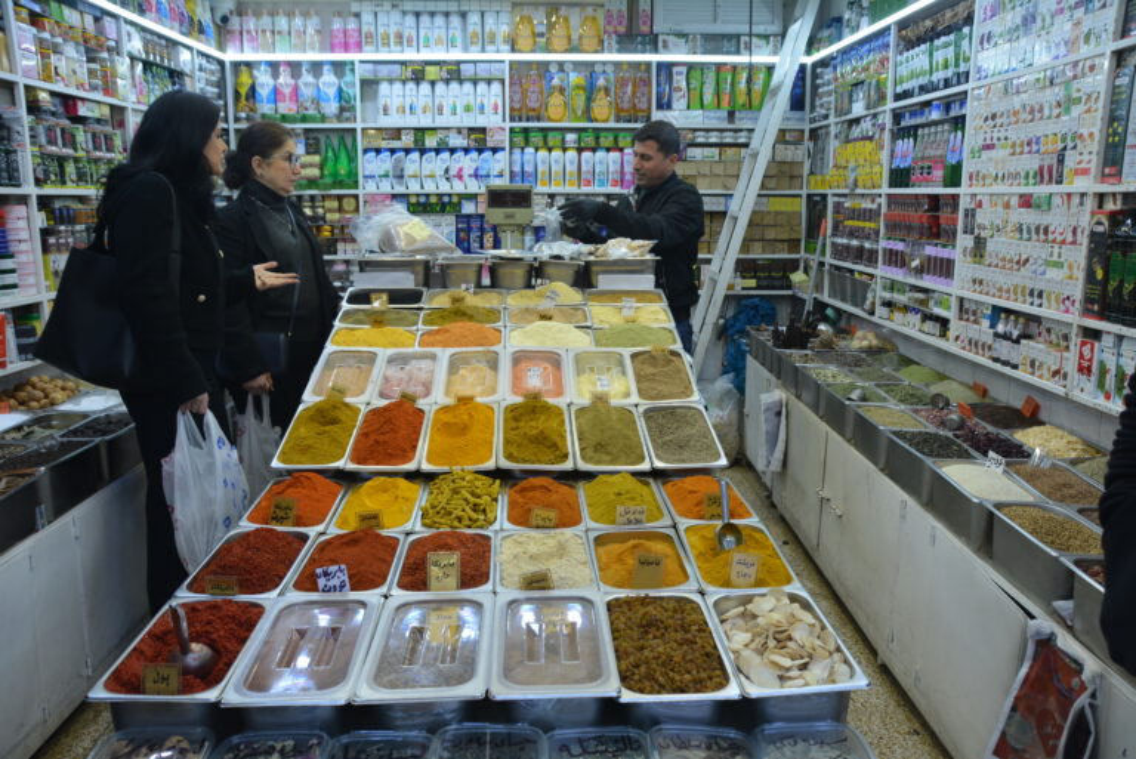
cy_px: 380
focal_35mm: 27
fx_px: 852
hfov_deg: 67.4
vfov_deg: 48.0
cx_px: 568
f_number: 5
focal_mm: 18
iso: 400
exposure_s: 1/100
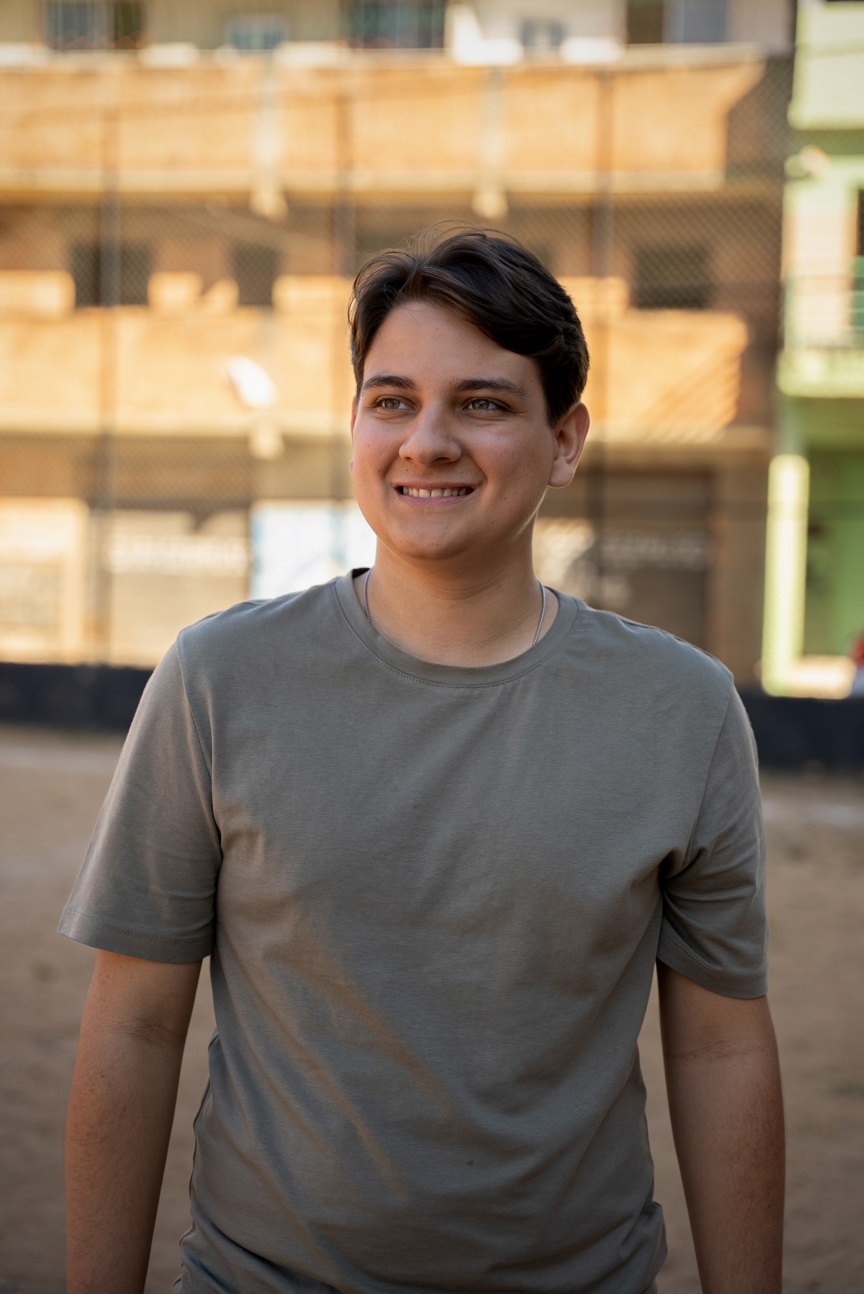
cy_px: 647
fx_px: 1952
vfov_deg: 36.7
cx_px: 432
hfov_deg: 25.0
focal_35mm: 54
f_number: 2.8
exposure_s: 1/100
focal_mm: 54.3
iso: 250
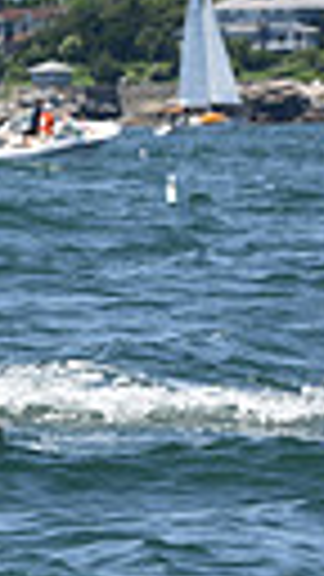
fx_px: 9775
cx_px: -968
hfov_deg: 1.9
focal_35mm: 640
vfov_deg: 3.4
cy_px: 155
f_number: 7.1
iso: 250
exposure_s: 1/1000
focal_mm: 135
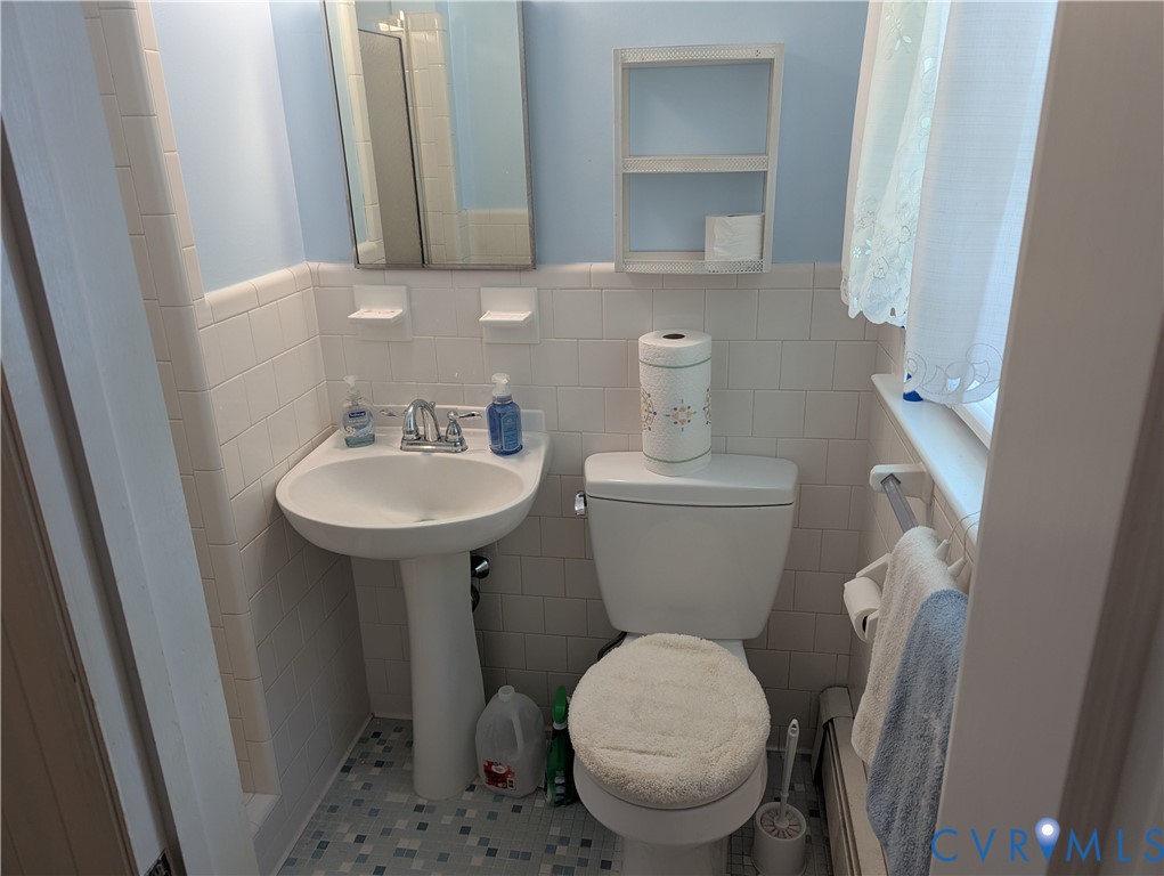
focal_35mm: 24
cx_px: 582
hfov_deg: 71.5
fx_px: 808
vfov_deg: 56.9
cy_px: 438
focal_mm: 6.81
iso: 101
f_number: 1.85
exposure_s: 1/40
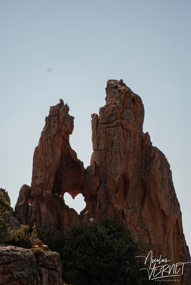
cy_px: 142
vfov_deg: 5.7
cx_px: 96
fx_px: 2856
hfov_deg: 3.8
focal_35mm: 360
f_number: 5
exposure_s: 1/1600
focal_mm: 240
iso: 200
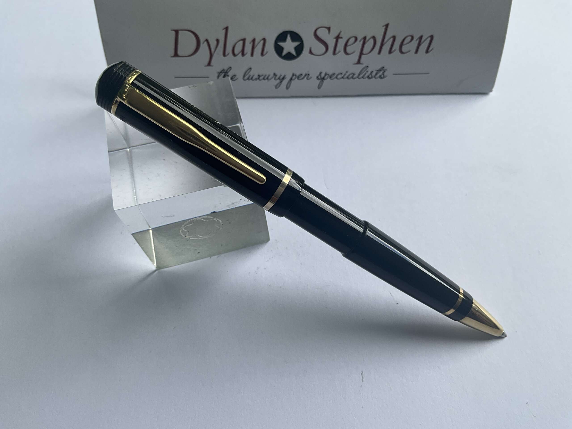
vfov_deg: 48.2
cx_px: 286
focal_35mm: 29
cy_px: 214
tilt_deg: -60.3
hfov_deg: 61.7
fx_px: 479
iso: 20
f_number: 1.8
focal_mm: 3
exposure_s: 1/182
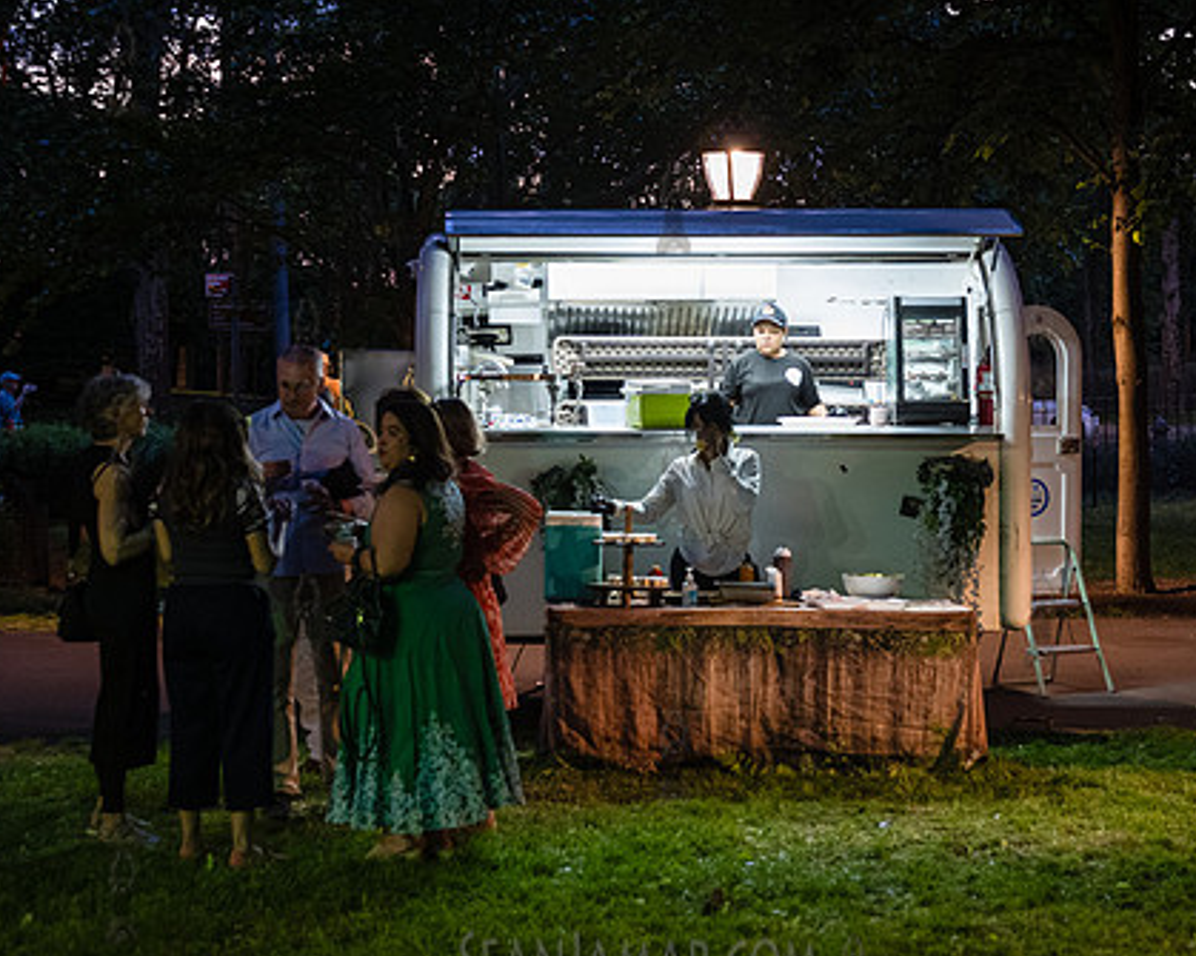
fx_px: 2442
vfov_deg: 22.2
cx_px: 671
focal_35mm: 69
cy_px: 479
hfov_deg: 27.5
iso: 6400
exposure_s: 1/160
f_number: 3.5
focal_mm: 52
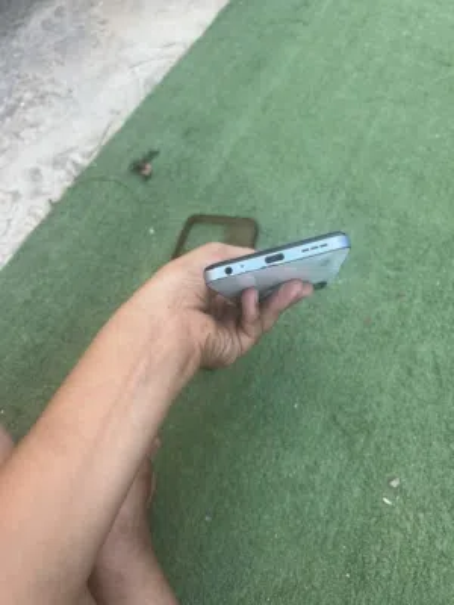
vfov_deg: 67.3
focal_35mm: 26
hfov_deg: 53.1
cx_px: 227
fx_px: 455
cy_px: 302
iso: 40
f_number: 1.5
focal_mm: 5.7
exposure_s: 1/186
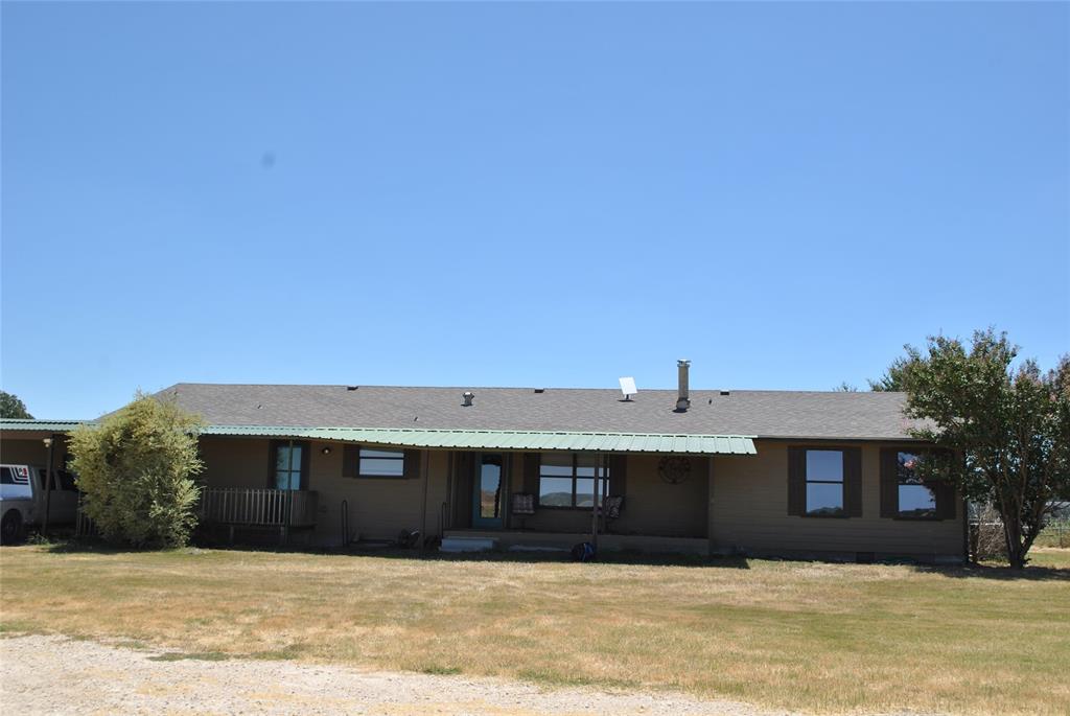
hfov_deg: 53.1
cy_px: 358
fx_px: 1071
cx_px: 535
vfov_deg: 37.0
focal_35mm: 36
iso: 100
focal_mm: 24
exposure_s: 1/250
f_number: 8
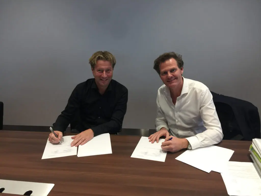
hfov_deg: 61.7
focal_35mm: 29
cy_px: 98
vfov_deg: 48.2
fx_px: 219
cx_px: 130
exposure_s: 1/17
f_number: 2.2
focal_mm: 4.15
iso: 40
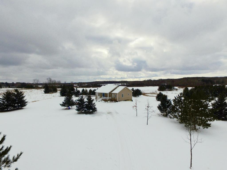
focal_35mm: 20
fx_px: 131
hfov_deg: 81.7
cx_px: 114
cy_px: 85
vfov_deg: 66.0
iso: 100
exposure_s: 1/3788
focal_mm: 3.61
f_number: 2.8
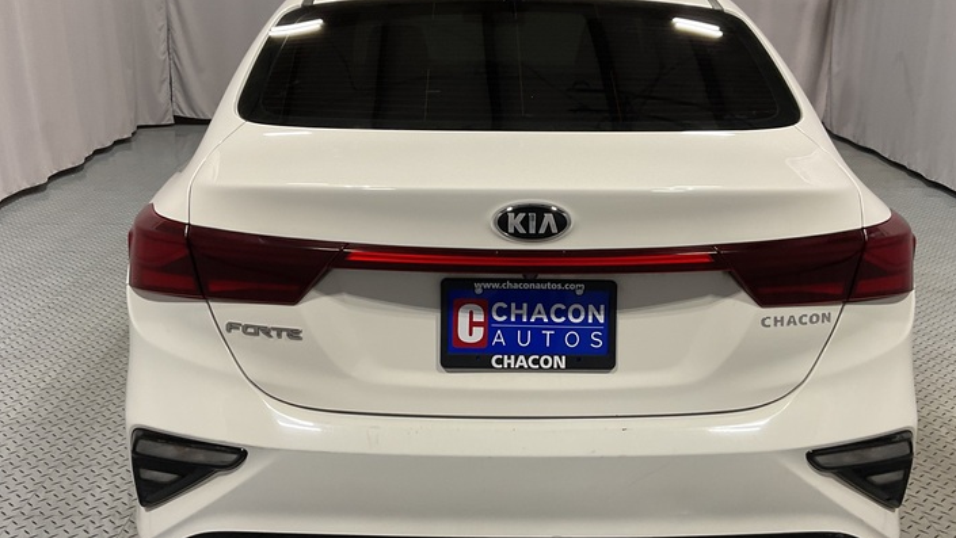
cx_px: 496
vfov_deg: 27.7
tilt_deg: -15.5
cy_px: 306
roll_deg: -0.5
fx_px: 1090
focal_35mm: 43
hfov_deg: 47.3
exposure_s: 1/120
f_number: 1.8
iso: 64
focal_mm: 3
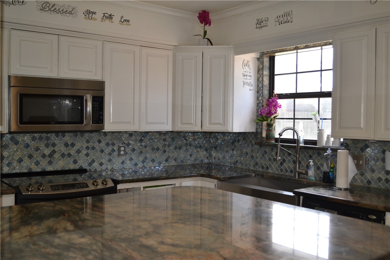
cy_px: 130
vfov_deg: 36.9
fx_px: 390
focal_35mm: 36
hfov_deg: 53.1
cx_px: 195
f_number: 4
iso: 400
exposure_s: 1/100
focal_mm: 24
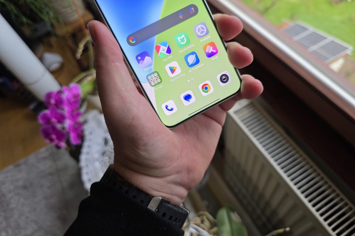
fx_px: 237
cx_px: 177
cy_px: 103
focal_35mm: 24
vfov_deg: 53.0
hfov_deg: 73.8
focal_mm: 6.3
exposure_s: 1/120
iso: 100
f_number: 1.7
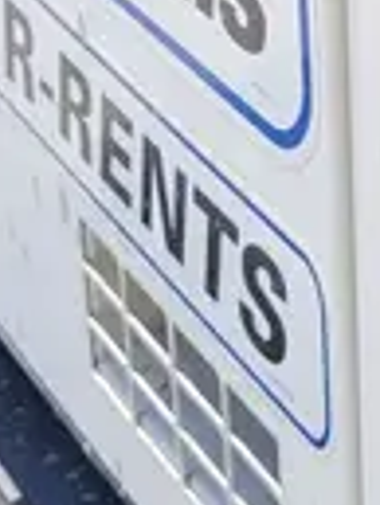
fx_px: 2163
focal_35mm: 148
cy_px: -2
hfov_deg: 9.7
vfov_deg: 13.1
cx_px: 603
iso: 40
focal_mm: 5.4
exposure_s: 1/1476
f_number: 1.8
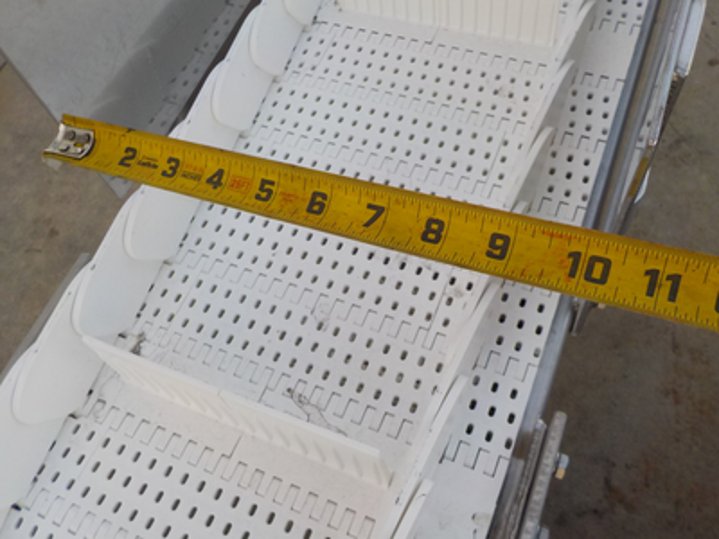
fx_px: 623
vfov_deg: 46.8
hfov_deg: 60.0
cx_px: 360
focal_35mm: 30
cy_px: 270
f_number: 3.3
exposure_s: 1/125
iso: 125
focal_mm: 4.1
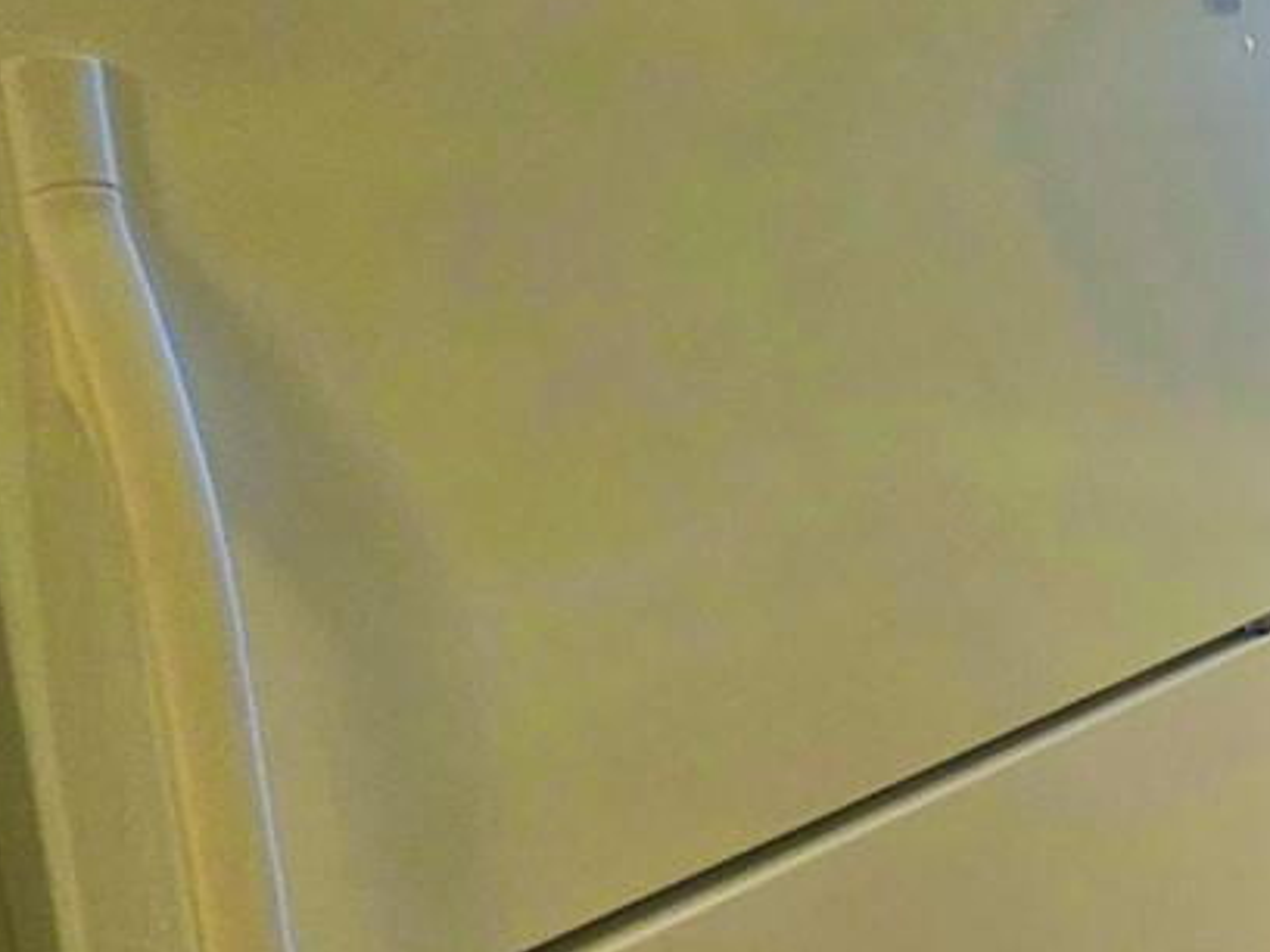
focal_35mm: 51
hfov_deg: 28.2
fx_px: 1871
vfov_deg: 28.5
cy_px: 358
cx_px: 1793
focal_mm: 2.2
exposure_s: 1/60
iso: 160
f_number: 2.2
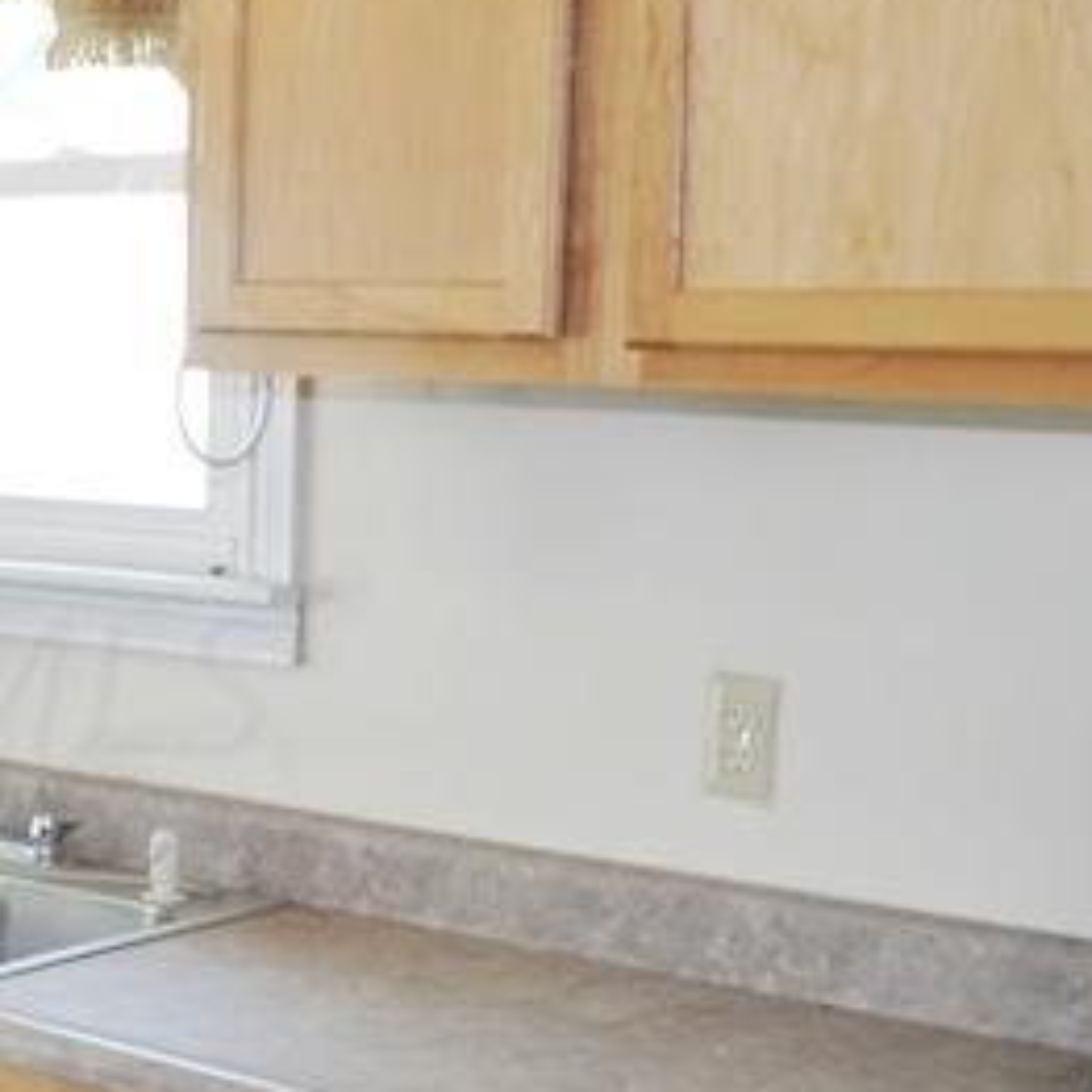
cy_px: 677
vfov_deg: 24.6
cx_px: -67
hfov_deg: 23.4
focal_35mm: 70
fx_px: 2498
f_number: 4.5
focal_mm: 18
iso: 400
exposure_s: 1/80
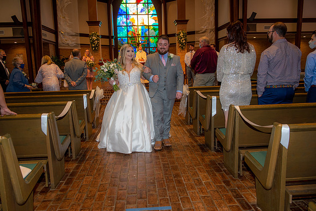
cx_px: 158
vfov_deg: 42.3
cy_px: 106
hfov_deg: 60.3
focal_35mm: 31
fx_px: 272
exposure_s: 1/125
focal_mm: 31
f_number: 5
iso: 1250
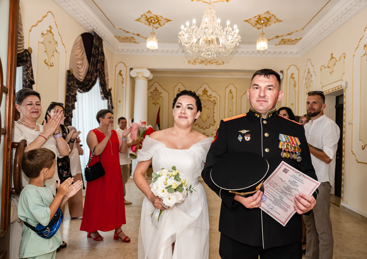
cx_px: 194
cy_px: 130
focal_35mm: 25
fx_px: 259
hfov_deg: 70.5
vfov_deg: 53.1
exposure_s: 1/250
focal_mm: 24
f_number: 3.5
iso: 500
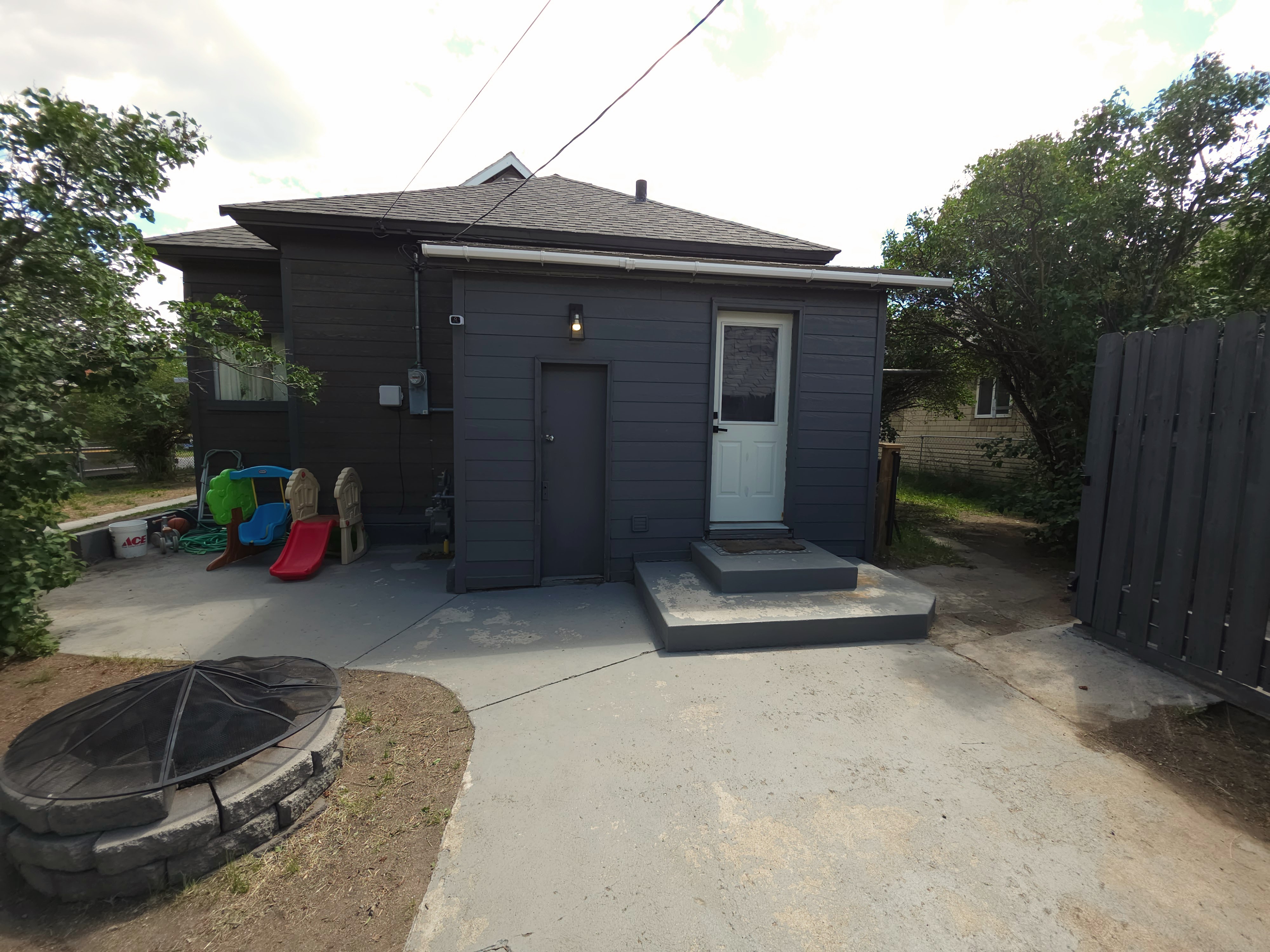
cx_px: 635
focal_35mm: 13
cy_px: 476
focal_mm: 2.2
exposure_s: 1/202
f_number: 1.9
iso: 20
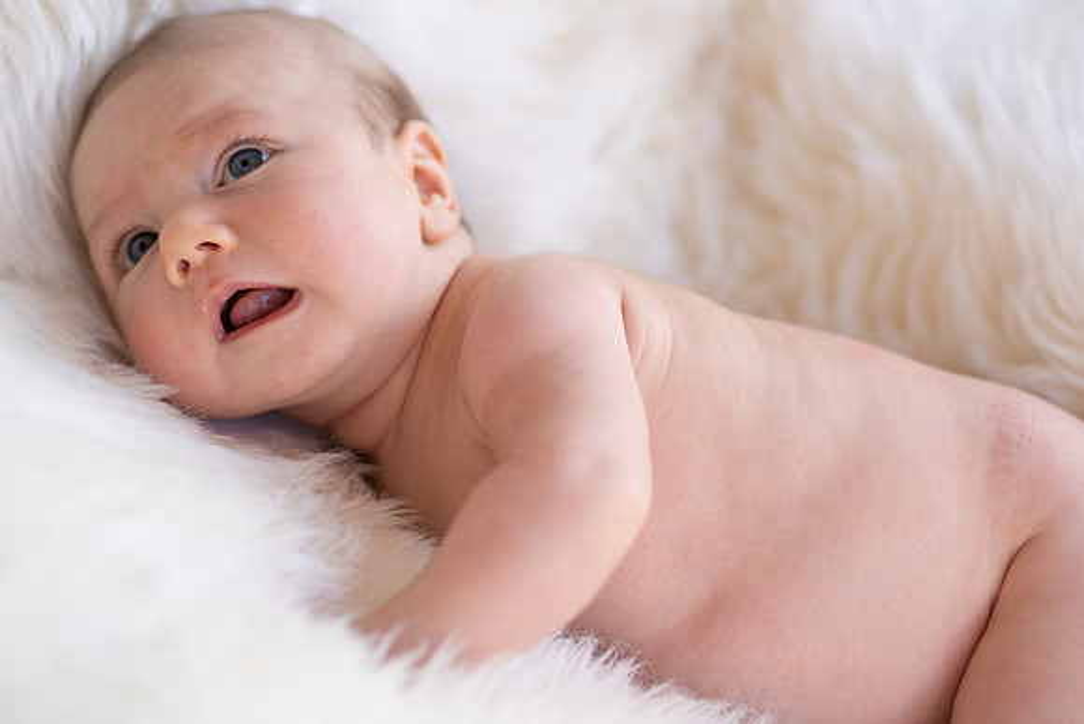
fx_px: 2560
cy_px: 362
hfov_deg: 23.9
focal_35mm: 85
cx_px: 542
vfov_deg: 16.1
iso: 100
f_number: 2.5
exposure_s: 1/125
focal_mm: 85
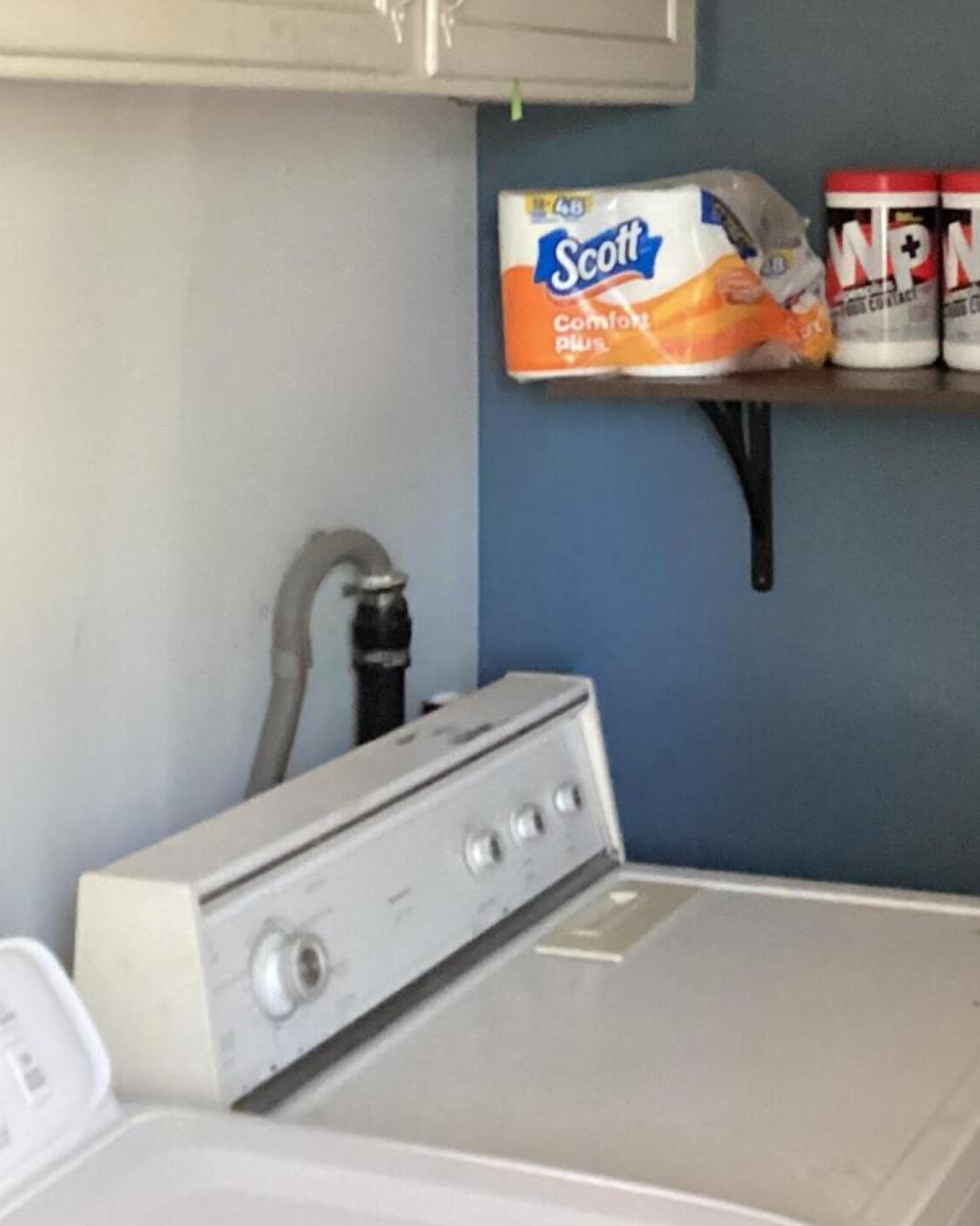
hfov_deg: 23.4
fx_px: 2322
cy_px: 67
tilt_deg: +2.3
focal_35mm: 64
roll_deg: -0.1
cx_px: 830
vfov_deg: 28.2
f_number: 2.4
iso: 640
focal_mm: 3.3
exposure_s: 1/30
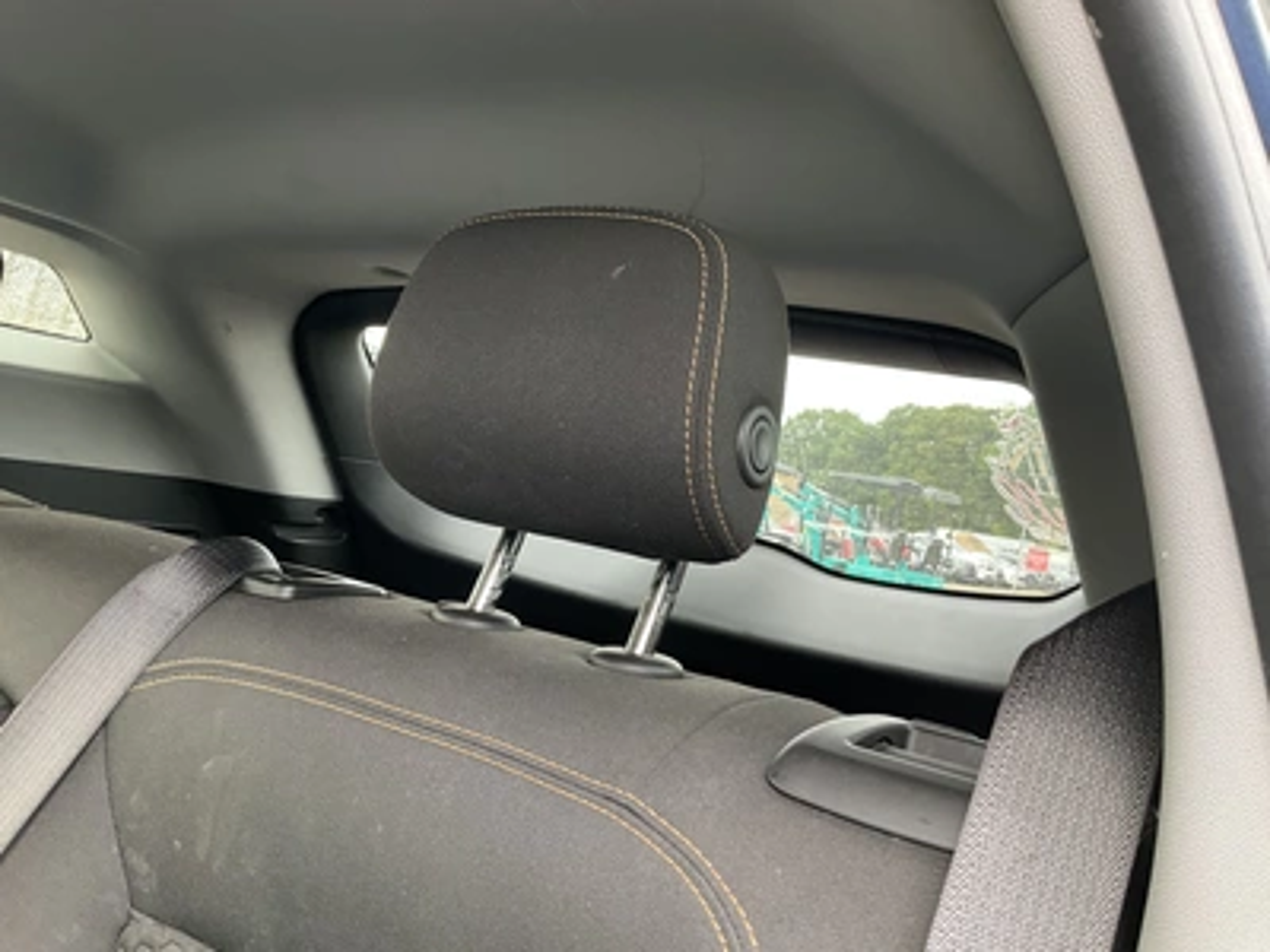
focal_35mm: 29
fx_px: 1064
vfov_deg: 48.2
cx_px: 635
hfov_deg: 61.7
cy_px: 476
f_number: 1.8
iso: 64
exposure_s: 1/63
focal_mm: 3
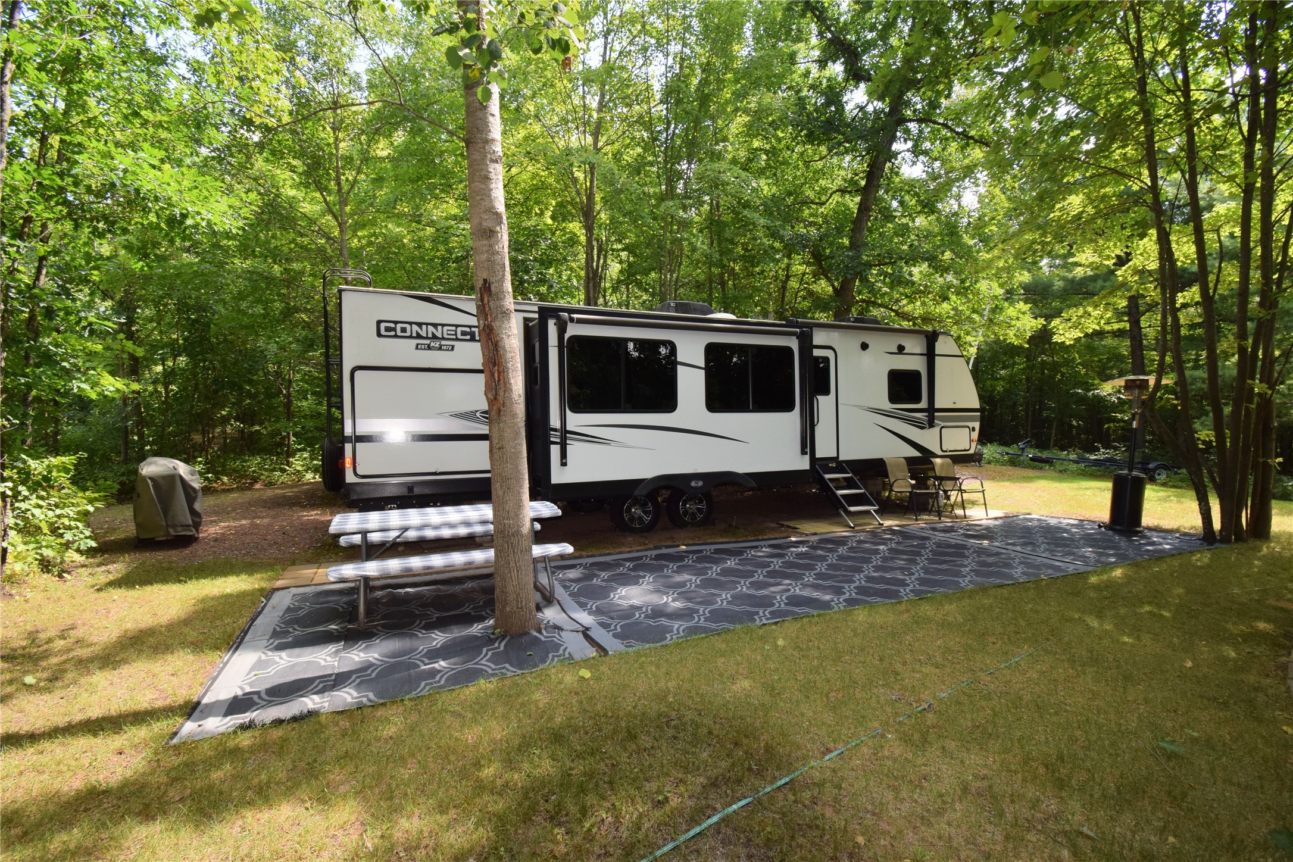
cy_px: 431
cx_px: 646
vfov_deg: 77.3
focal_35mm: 15
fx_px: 539
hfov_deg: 100.4
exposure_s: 1/160
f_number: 11
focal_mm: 10
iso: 320
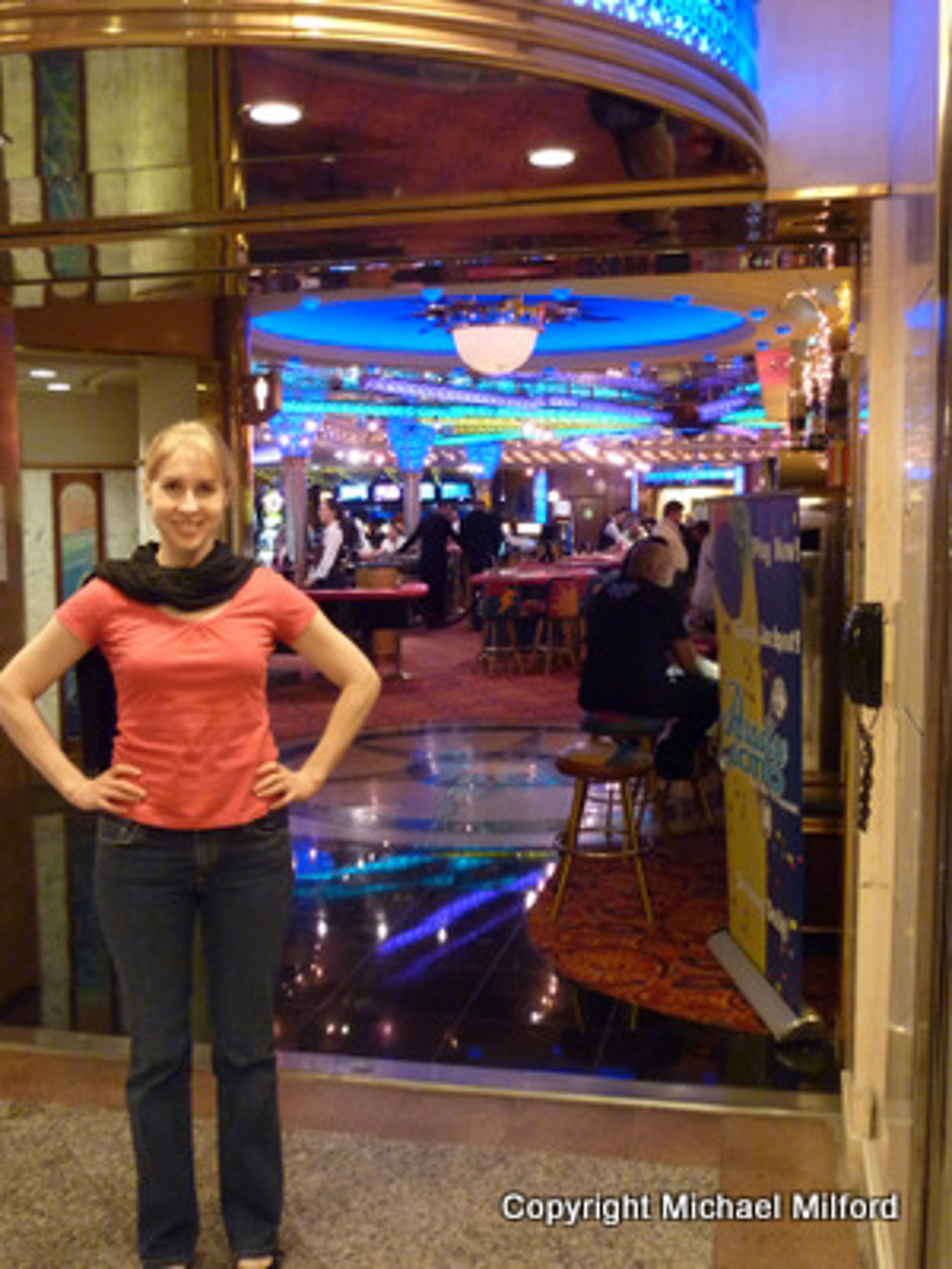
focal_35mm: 35
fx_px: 1283
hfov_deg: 40.7
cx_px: 476
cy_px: 634
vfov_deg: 52.6
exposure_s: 1/6
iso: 400
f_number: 3.5
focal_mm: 5.7
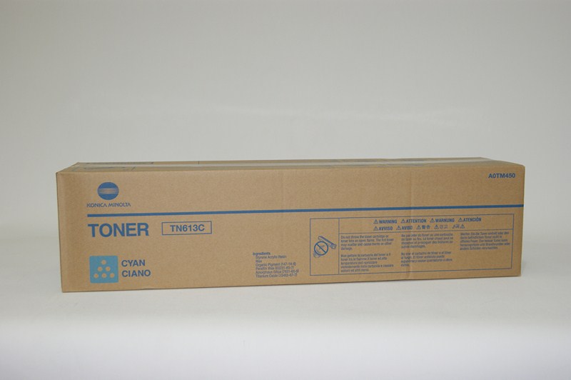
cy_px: 190
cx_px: 286
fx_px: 666
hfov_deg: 46.4
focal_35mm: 42
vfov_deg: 31.8
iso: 400
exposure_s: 1/60
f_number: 5.6
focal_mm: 28
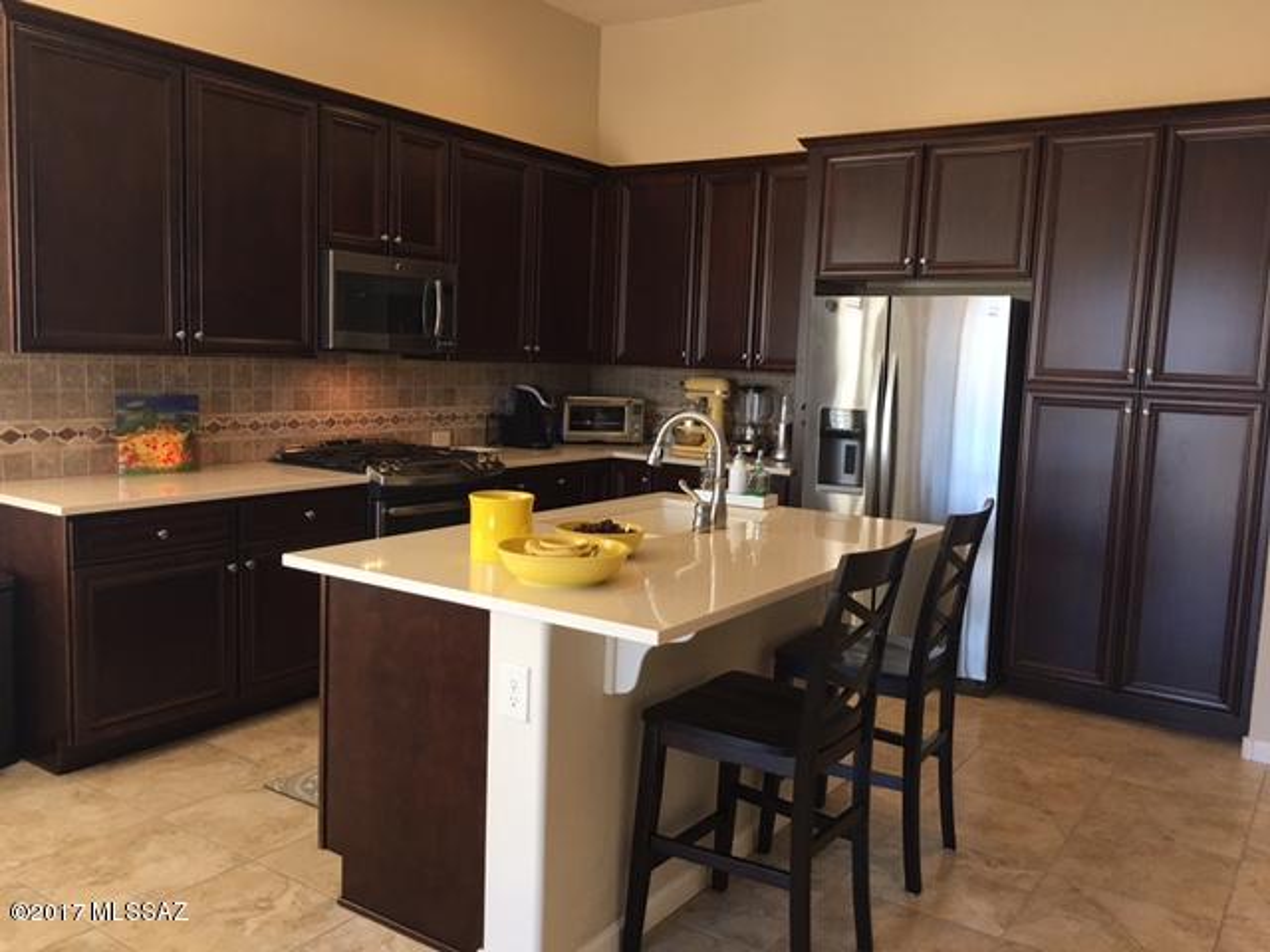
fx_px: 1064
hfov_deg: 61.7
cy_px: 476
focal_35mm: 29
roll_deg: -1.7
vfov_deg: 48.2
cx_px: 635
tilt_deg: -6.6
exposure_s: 1/30
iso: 40
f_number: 2.2
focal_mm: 4.15
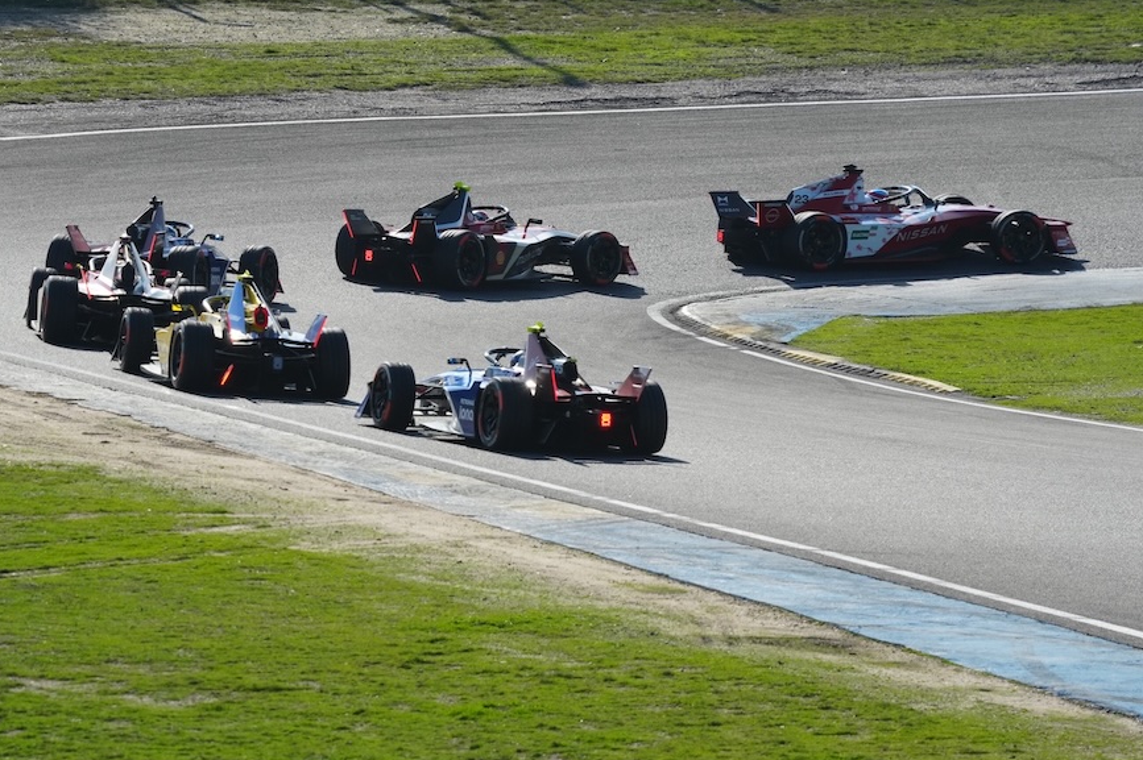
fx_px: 16119
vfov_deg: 2.7
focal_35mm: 508
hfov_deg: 4.1
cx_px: 542
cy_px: 433
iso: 640
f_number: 10
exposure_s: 1/1250
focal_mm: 430
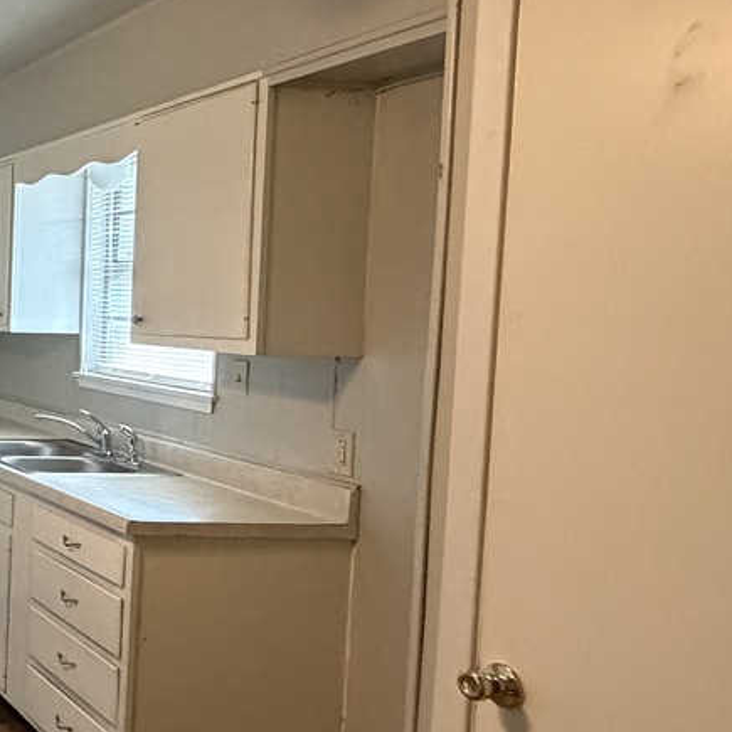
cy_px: 348
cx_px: -352
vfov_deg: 40.9
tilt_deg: -3.4
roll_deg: -0.6
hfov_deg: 28.1
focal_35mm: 41
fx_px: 981
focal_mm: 2.22
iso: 640
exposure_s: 1/60
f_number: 2.2
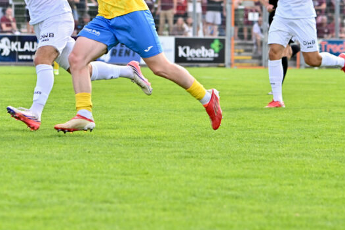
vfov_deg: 4.5
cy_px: 15
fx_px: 2895
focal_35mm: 302
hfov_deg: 6.8
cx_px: 121
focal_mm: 155
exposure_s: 1/2000
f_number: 5
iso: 1100
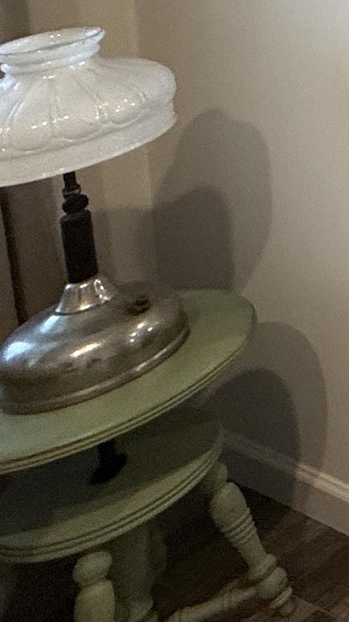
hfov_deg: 11.3
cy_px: -220
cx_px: 1065
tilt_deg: -4.9
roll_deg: -0.5
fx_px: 955
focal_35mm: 58
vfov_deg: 28.4
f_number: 2.2
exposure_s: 1/60
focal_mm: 2.22
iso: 250
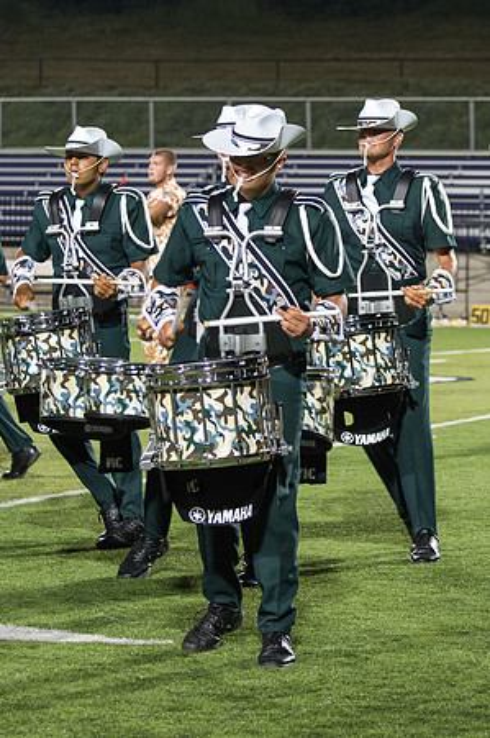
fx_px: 3411
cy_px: 309
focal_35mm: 167
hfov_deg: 8.2
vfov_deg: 12.3
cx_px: 251
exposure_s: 1/160
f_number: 4.5
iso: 1800
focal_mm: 82
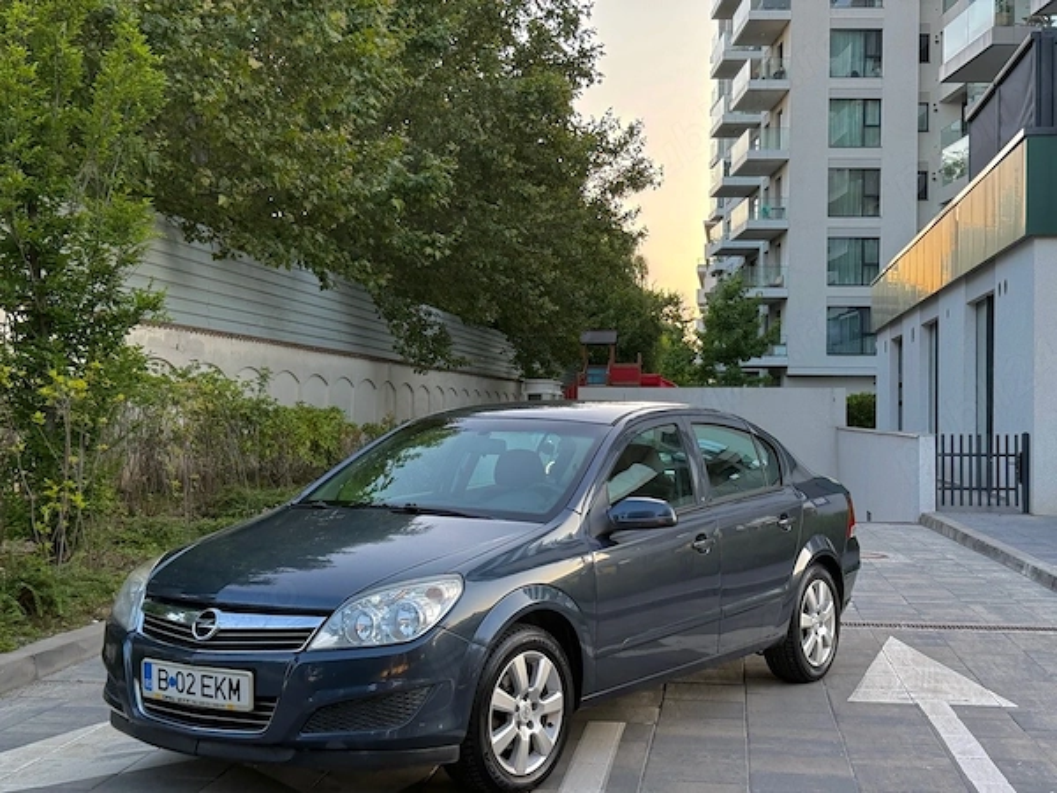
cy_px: 396
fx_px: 1466
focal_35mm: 48
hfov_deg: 39.7
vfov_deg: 30.3
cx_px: 528
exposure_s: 1/225
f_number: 1.78
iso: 64
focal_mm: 6.76
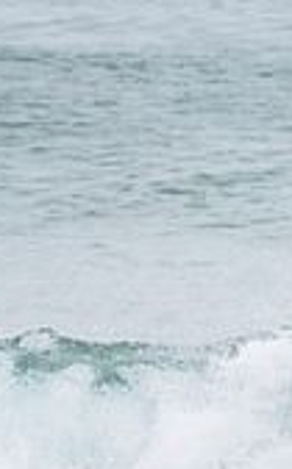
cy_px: 449
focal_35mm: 2152
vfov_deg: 1.0
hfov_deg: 0.6
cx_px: 638
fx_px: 27518
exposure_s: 1/1000
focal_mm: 500
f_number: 5.6
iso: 1250
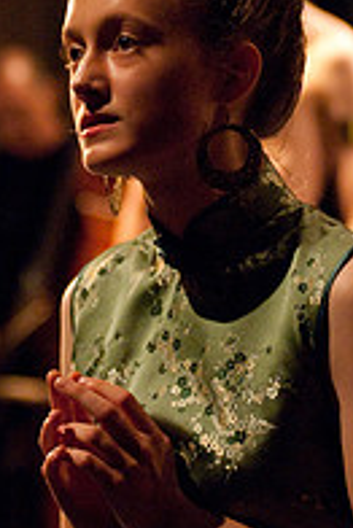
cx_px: 158
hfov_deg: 5.0
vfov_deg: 7.4
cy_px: 59
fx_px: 4052
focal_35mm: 276
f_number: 2.8
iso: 1000
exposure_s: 1/60
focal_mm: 80
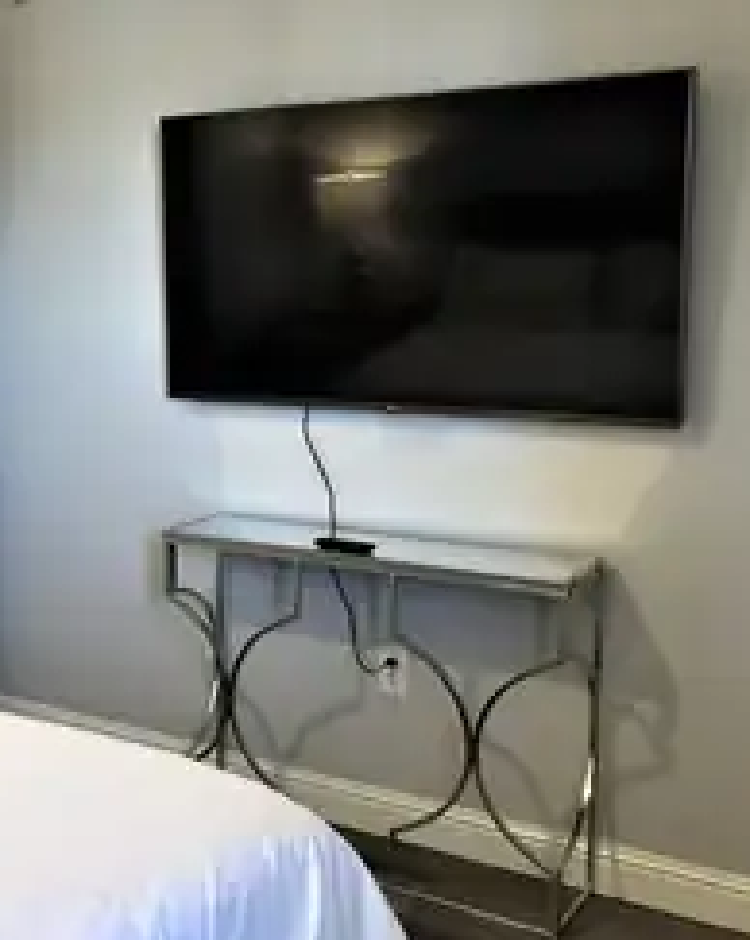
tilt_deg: -3.7
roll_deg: -1.7
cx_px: 93
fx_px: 1250
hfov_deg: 32.0
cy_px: 456
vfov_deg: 41.2
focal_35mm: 45
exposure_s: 1/17
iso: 40
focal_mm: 3.99
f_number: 1.8
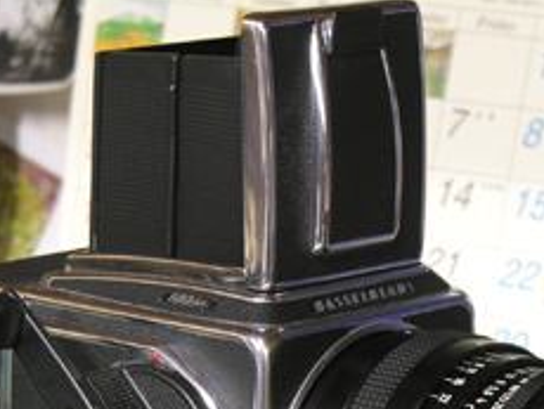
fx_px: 4185
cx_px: 400
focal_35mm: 266
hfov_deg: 7.4
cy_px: 401
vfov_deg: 5.6
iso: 50
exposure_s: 1/1.1
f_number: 4.3
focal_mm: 32.4
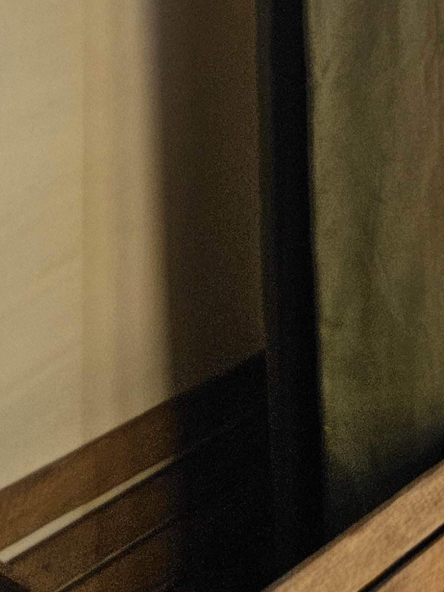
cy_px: -152
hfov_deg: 18.2
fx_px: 1283
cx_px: 588
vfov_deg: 23.4
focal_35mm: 75
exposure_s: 1/1022
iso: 50
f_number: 1.8
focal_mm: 5.4
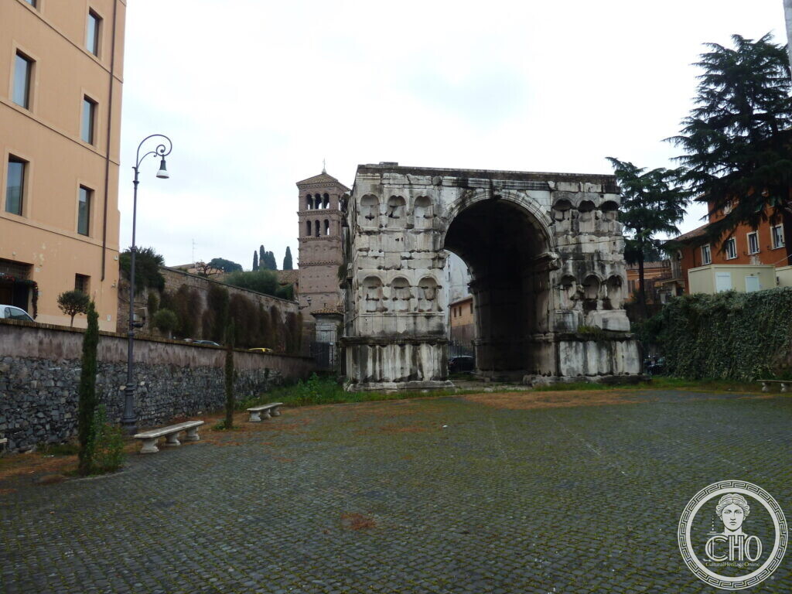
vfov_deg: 54.9
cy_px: 297
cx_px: 396
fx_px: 572
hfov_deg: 69.4
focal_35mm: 25
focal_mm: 4.1
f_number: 3.3
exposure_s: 1/40
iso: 80
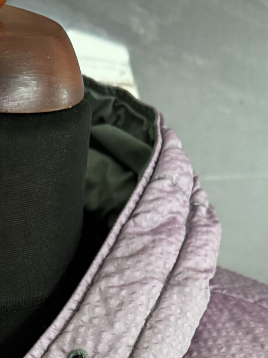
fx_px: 650
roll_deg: +1.5
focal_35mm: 63
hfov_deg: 22.8
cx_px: 33
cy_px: 432
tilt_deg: -18.8
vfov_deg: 27.1
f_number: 1.78
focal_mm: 6.76
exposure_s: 1/60
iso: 800
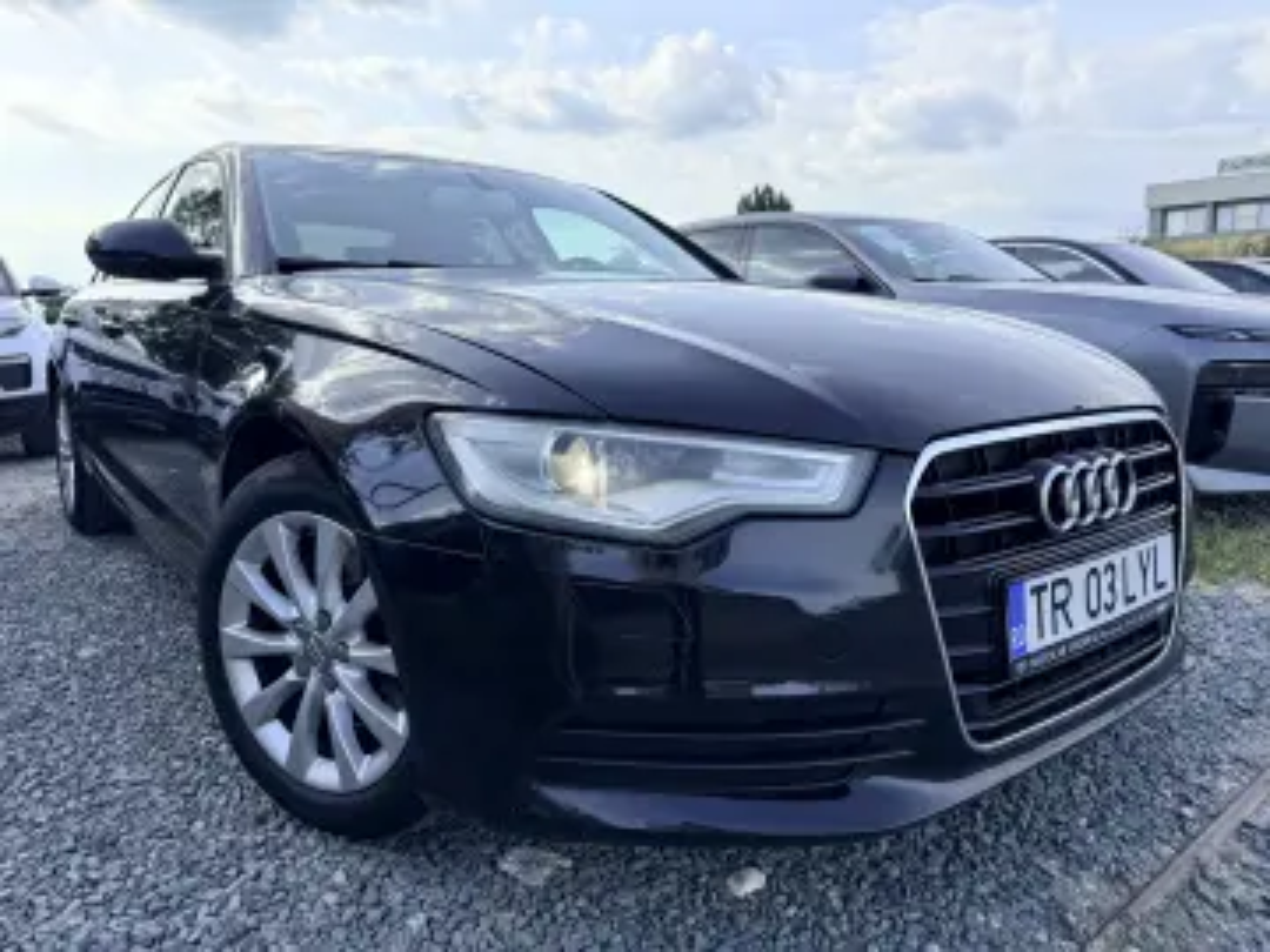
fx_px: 881
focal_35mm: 24
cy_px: 476
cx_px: 635
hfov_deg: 71.6
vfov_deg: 56.8
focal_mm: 6.76
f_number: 1.78
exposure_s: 1/2000
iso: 100
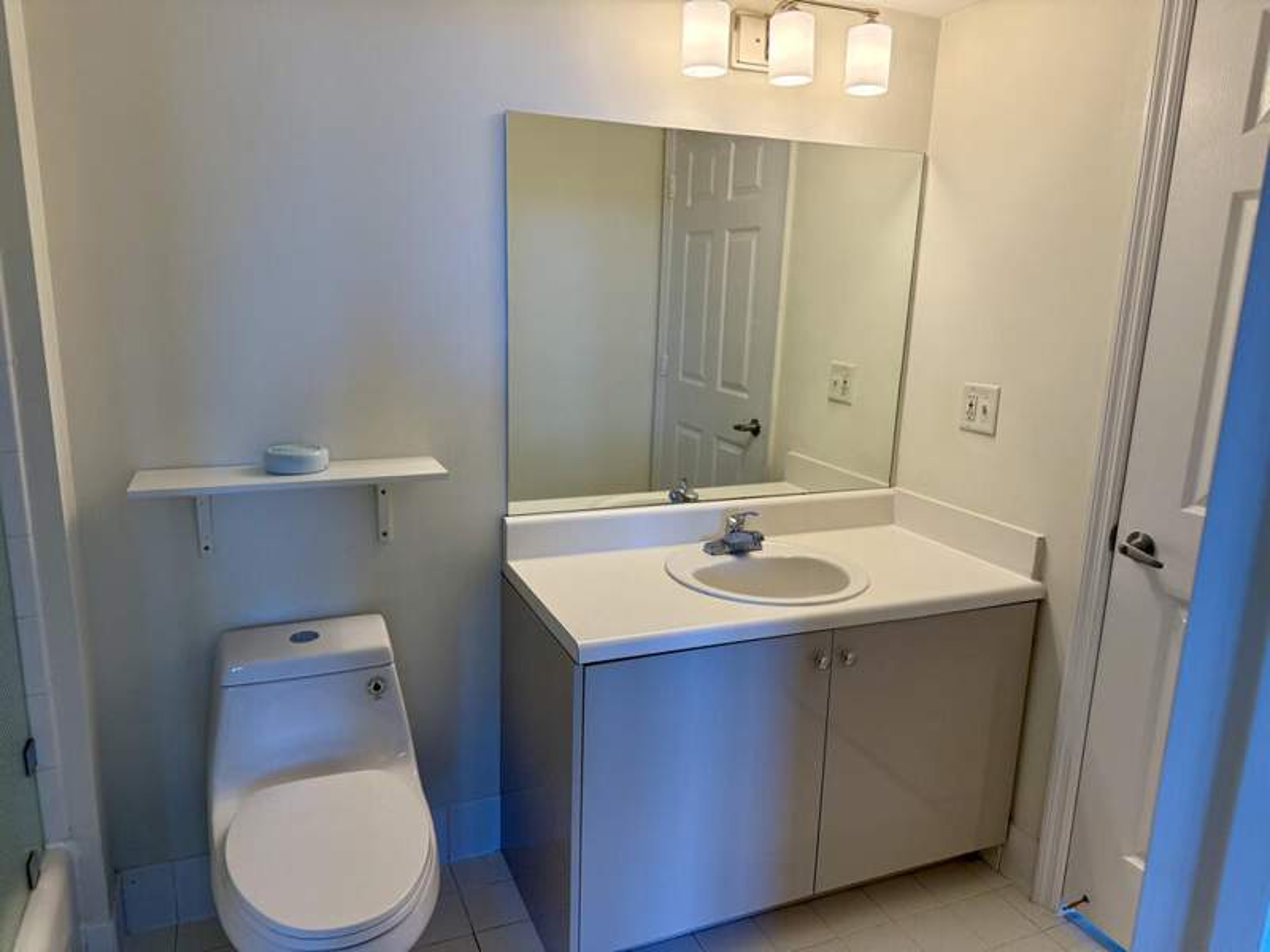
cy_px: 476
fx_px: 881
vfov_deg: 56.8
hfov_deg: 71.6
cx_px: 635
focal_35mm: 24
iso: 125
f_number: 1.78
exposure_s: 1/236
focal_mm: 6.76
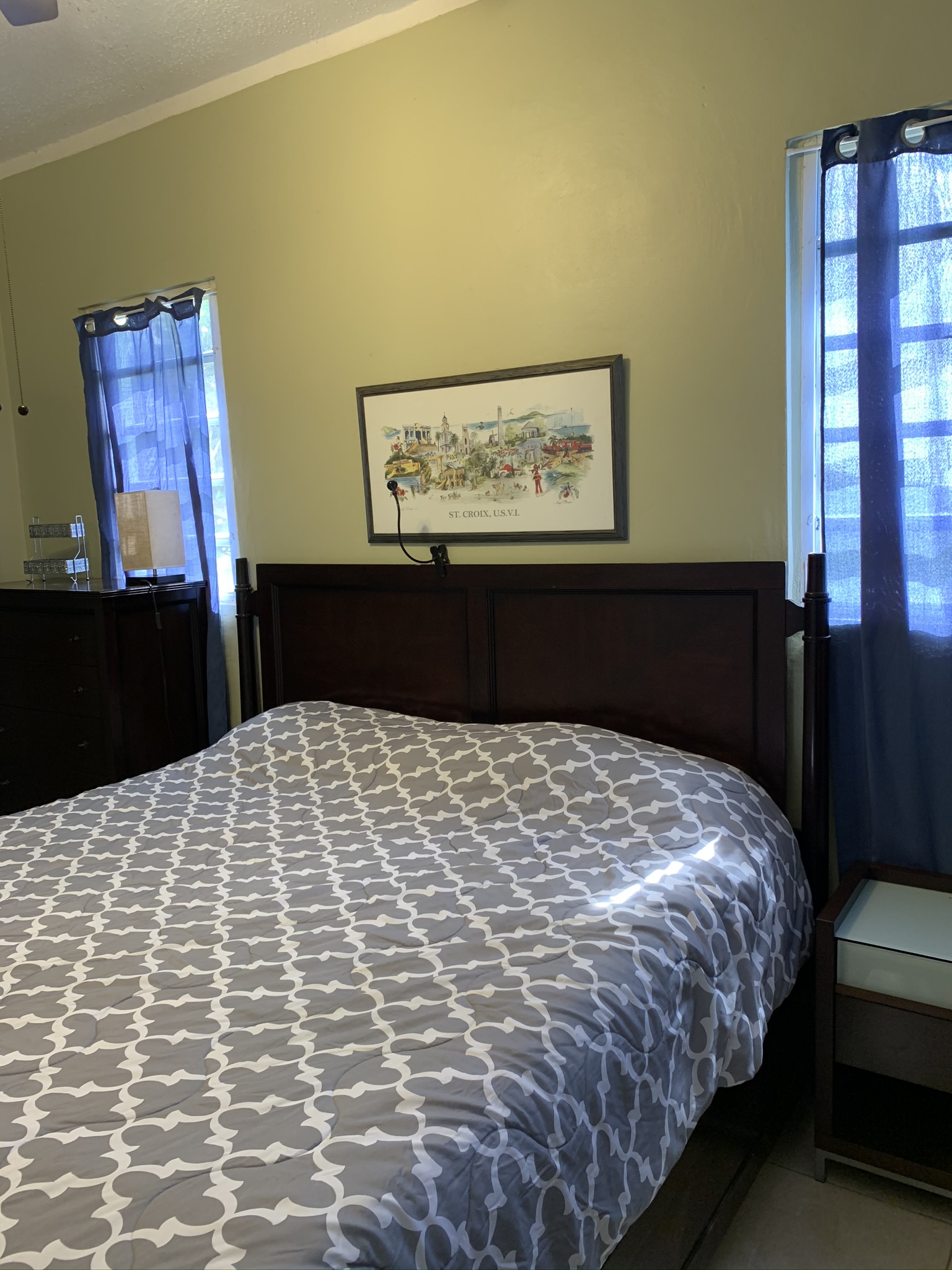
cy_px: 635
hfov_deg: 53.1
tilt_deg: -7.7
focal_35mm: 26
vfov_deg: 67.3
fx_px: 953
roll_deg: +3.4
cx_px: 476
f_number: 1.8
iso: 125
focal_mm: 4.25
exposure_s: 1/60
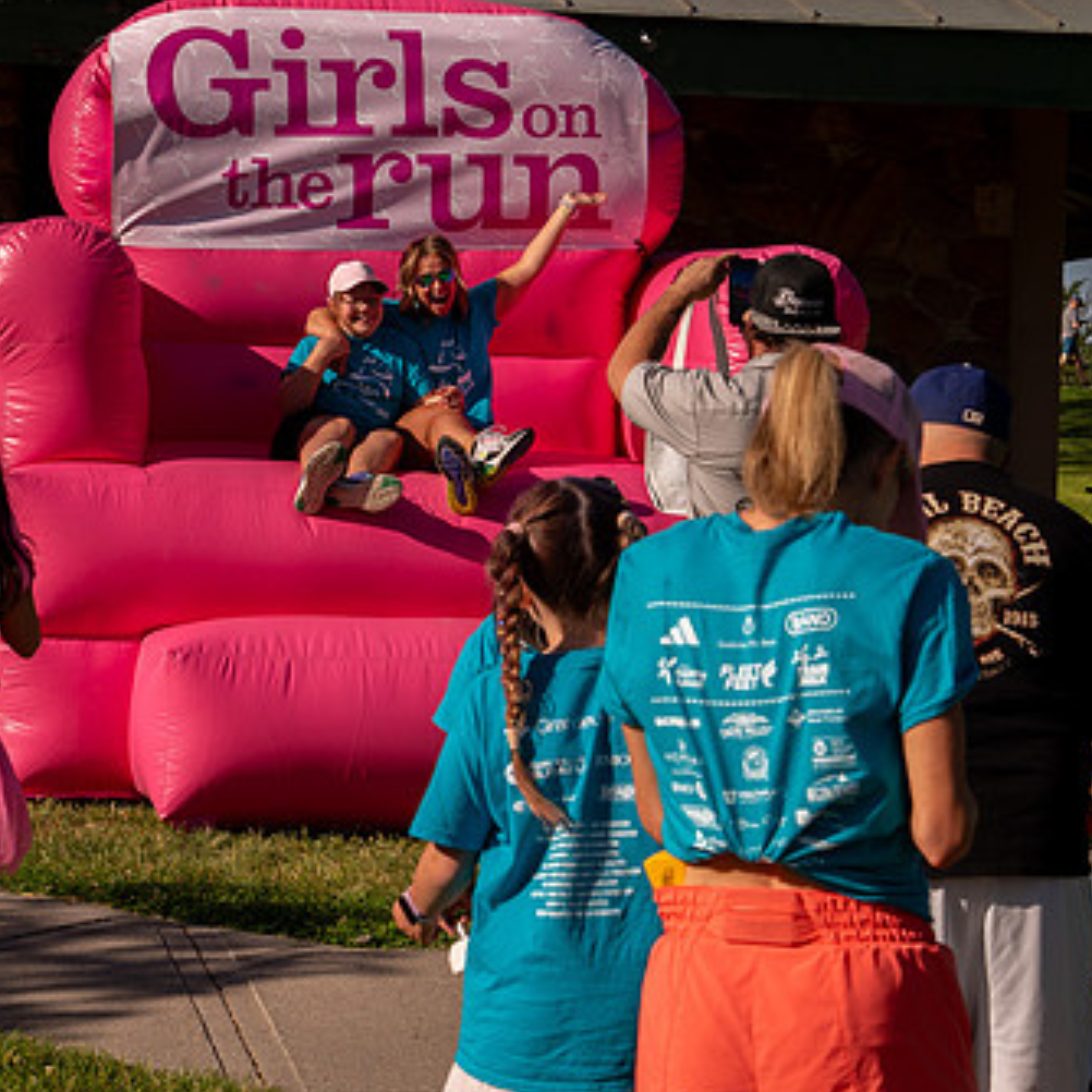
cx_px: 488
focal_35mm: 110
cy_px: 480
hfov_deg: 15.8
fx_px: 3926
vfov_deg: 15.8
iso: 200
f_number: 9
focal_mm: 62
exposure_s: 1/500
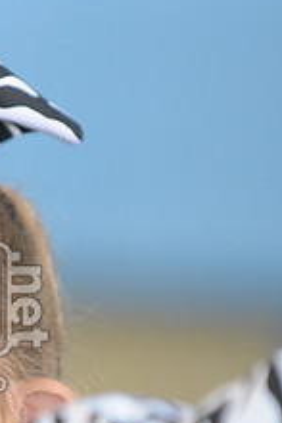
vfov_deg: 2.6
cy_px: 313
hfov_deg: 1.7
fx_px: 9273
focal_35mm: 788
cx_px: -200
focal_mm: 200
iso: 500
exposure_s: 1/125
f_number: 2.8
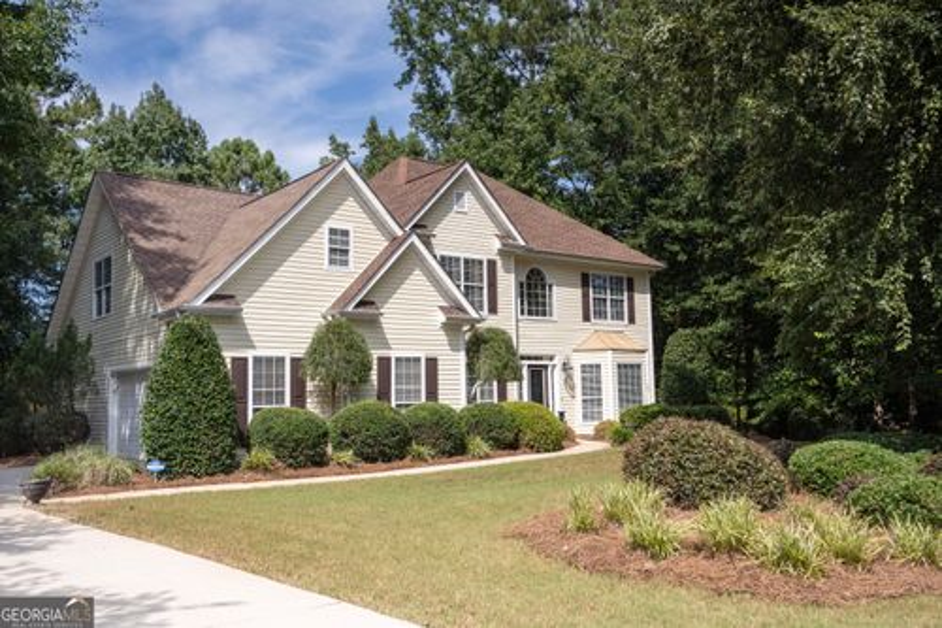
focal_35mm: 32
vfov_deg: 40.5
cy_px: 314
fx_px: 850
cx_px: 471
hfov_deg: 58.0
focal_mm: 32.5
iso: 1000
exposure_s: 1/8000
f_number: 8
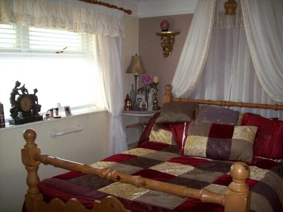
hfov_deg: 51.4
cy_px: 106
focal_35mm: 36
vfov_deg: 39.6
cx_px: 142
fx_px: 294
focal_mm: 6
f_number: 2.7
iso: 200
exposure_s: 1/64
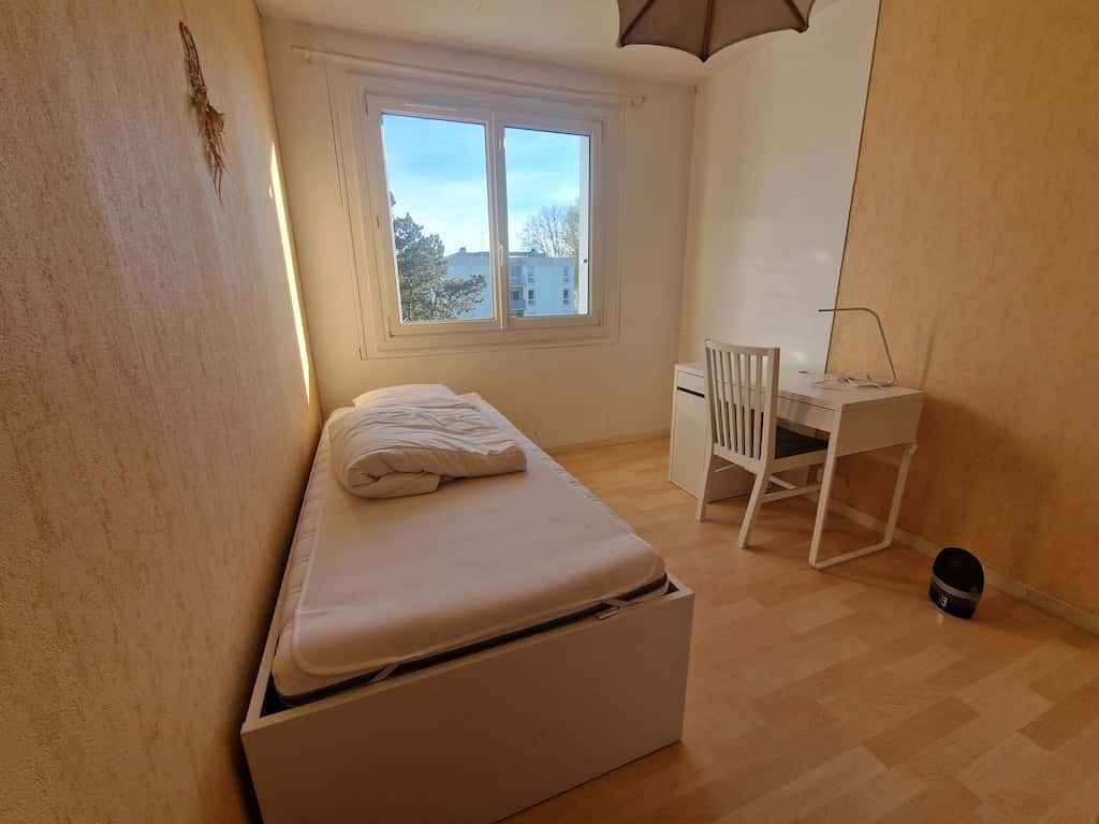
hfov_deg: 106.2
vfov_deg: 89.9
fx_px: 413
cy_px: 412
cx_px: 550
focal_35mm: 13
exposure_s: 1/470
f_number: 2.2
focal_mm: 2.2
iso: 50
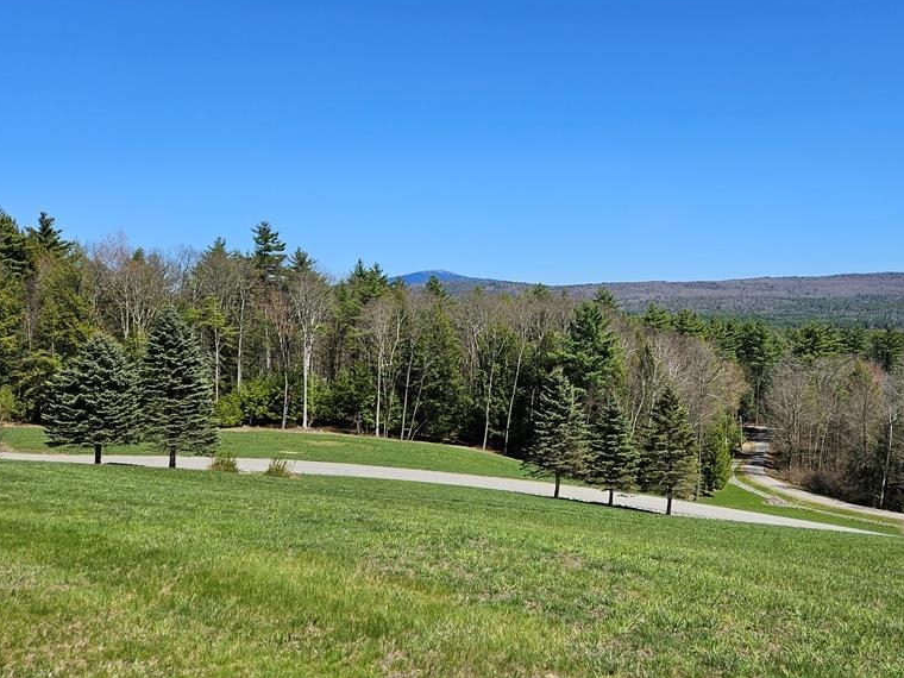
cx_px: 583
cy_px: 328
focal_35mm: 31
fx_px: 810
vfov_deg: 45.4
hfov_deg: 57.4
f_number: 1.8
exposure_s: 1/2410
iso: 25
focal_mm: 5.4
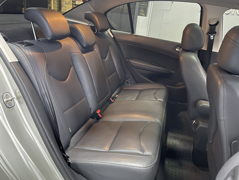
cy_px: 90
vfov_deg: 54.9
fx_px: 173
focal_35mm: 25
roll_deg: -7.4
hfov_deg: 69.4
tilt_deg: -24.5
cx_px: 120
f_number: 1.6
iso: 1250
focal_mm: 5.1
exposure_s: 1/15
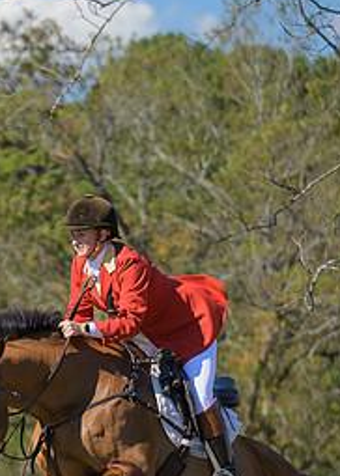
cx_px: -372
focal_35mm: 373
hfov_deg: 3.8
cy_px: 281
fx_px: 5045
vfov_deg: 5.4
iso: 200
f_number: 4
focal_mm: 120
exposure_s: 1/1000
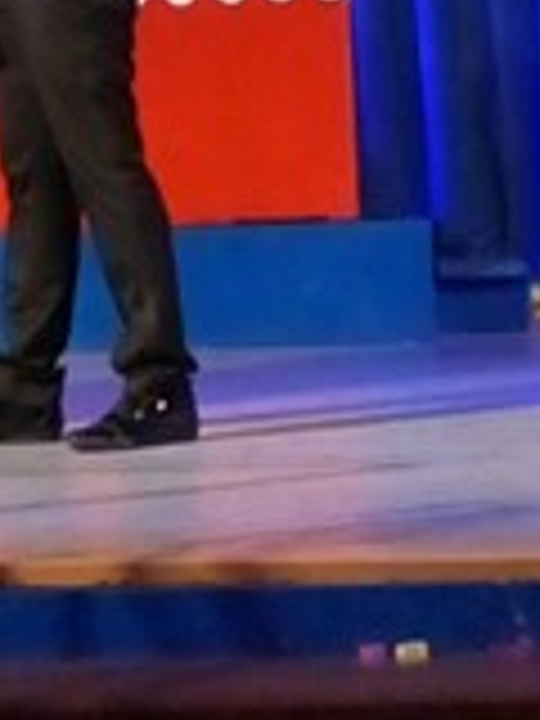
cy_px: -70
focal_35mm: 127
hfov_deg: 11.6
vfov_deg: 15.1
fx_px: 2642
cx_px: 14
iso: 1600
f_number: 4
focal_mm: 5.9
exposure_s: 1/160
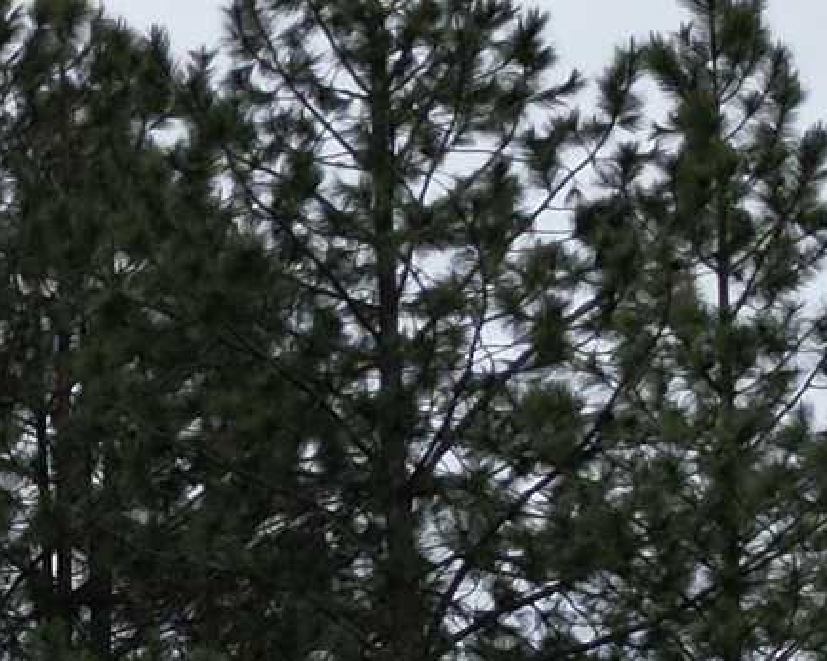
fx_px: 4062
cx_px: -648
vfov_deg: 9.1
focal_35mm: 166
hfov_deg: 10.9
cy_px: 945
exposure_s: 1/4000
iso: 120
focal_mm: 6.72
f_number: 1.7
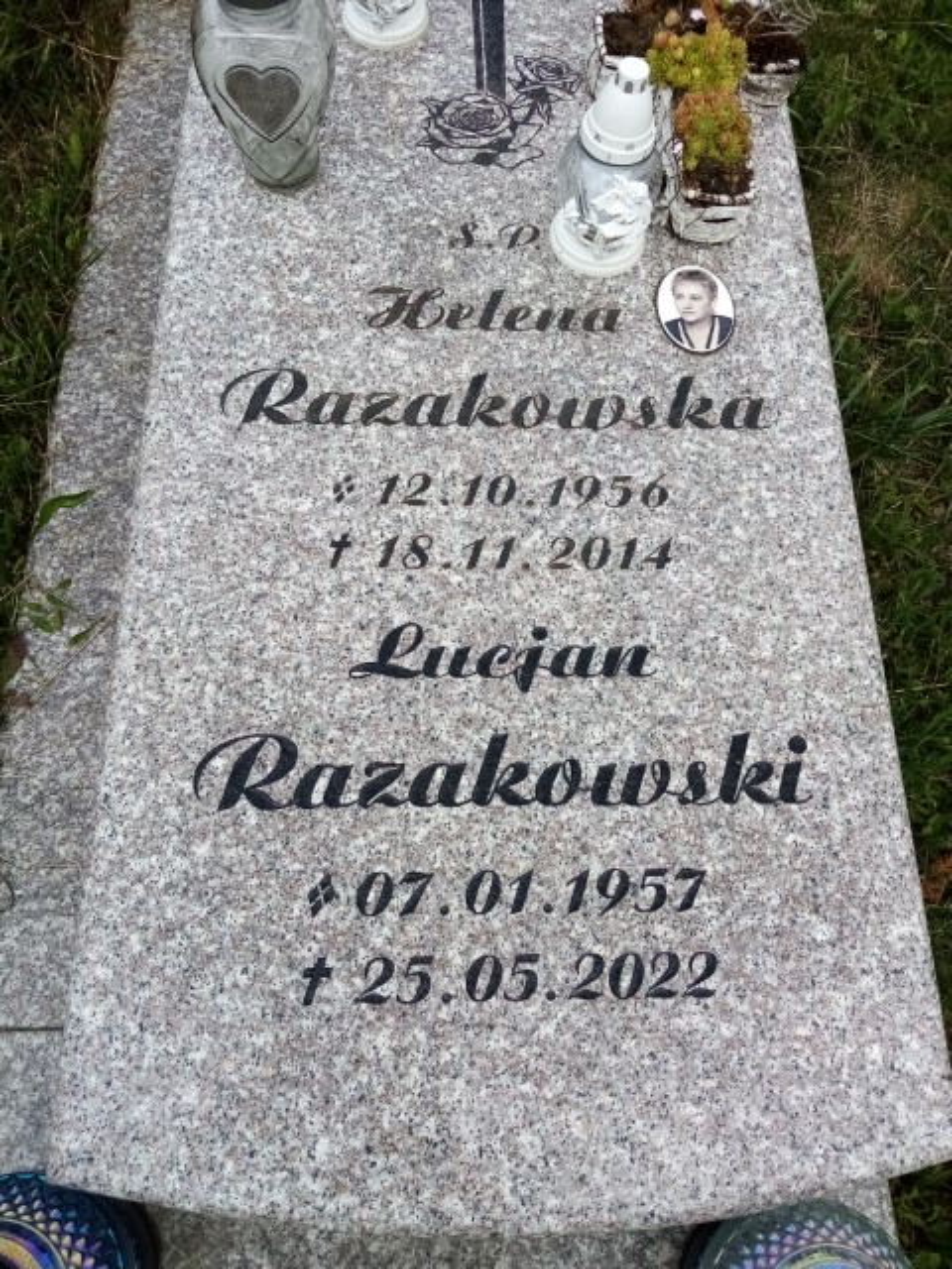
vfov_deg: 67.3
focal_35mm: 26
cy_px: 634
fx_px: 953
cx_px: 476
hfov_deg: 53.1
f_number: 1.8
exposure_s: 1/1258
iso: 107
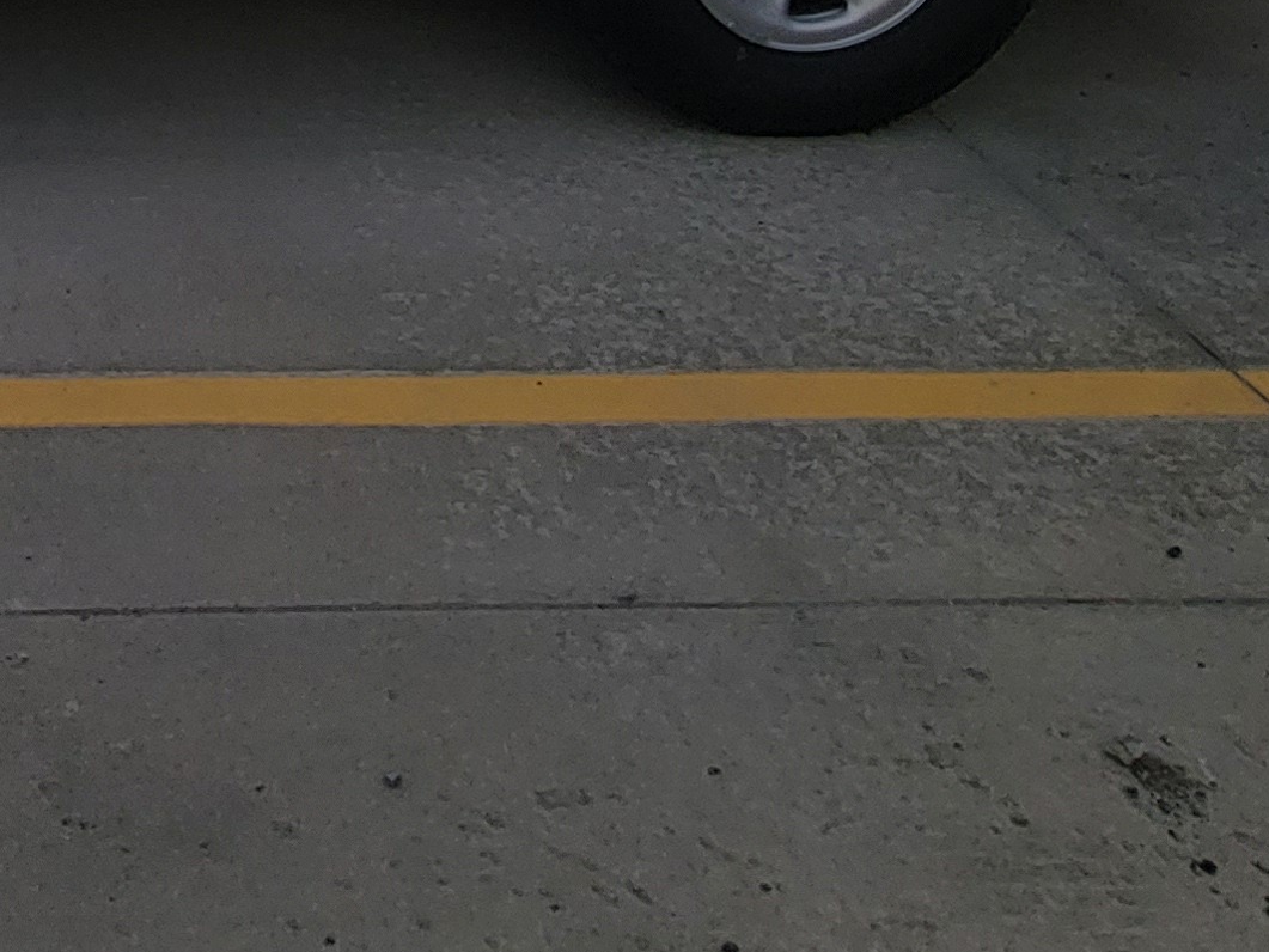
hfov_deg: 31.8
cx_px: -287
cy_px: -489
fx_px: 1797
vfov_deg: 23.5
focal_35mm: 49
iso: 50
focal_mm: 2.2
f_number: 2.2
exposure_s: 1/850
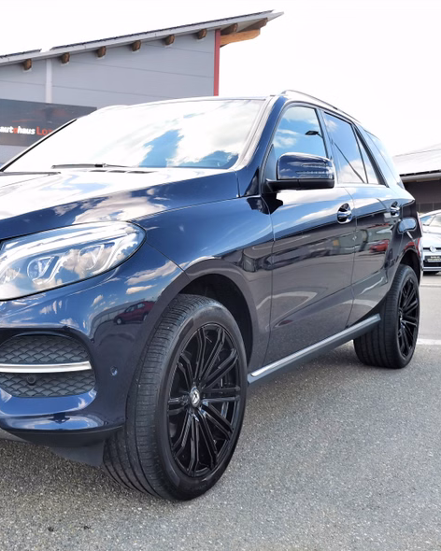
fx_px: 669
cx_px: 102
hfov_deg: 35.5
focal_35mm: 41
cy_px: 279
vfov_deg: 44.8
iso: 50
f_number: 1.8
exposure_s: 1/619
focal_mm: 5.58
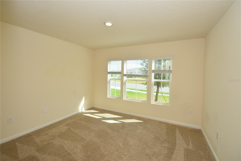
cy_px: 80
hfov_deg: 100.4
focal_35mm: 15
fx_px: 100
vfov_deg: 77.3
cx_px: 120
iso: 100
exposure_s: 1/160
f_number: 6.3
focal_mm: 10
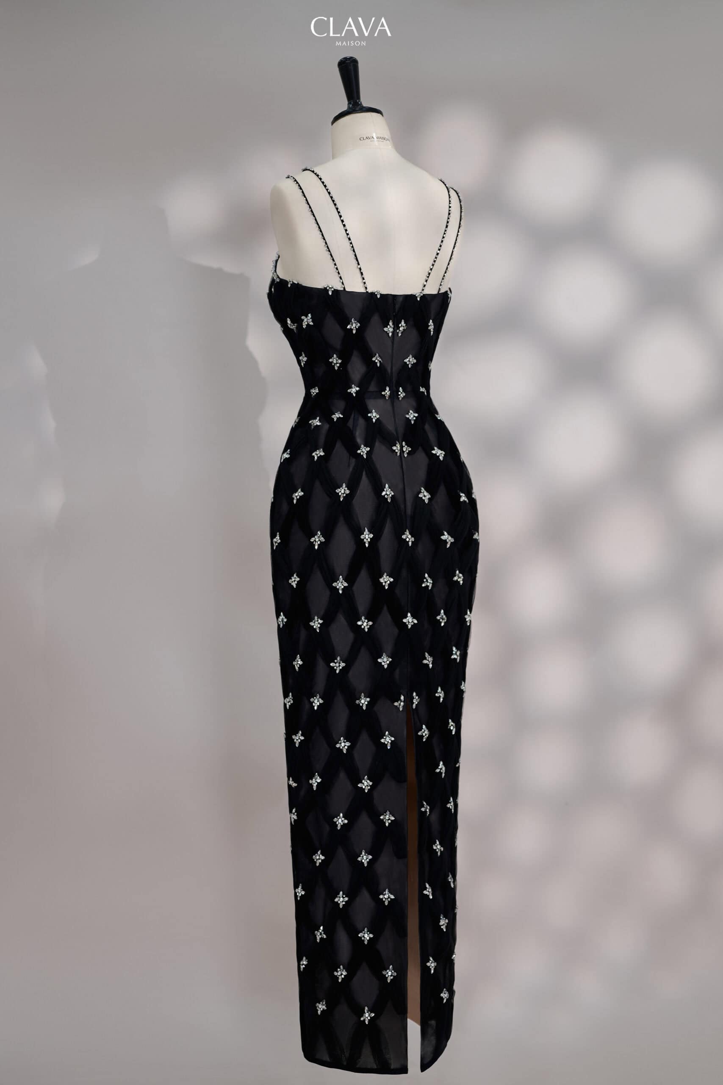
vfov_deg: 39.6
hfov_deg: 27.0
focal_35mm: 50
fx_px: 1506
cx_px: 362
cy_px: 542
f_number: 2.8
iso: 250
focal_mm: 50
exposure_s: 1/125
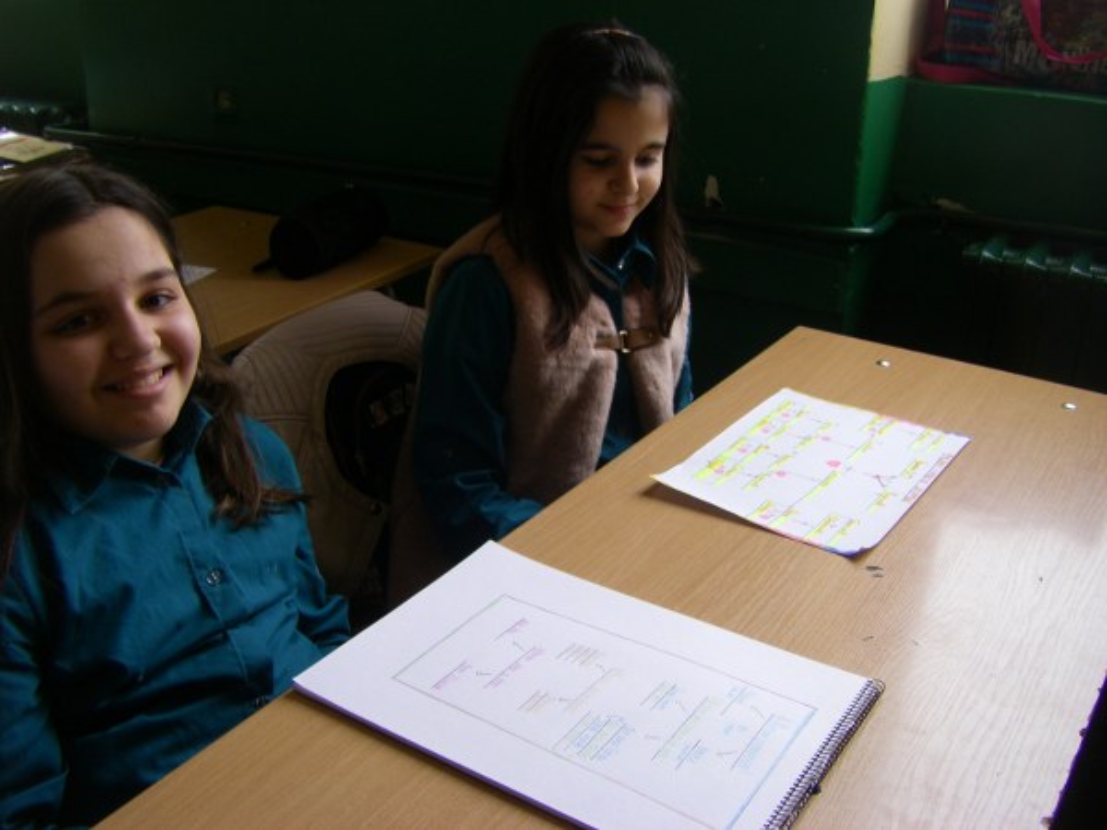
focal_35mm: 38
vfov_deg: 37.7
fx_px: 1215
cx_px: 554
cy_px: 415
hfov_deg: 49.0
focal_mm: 6.3
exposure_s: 1/50
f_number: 3.5
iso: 100
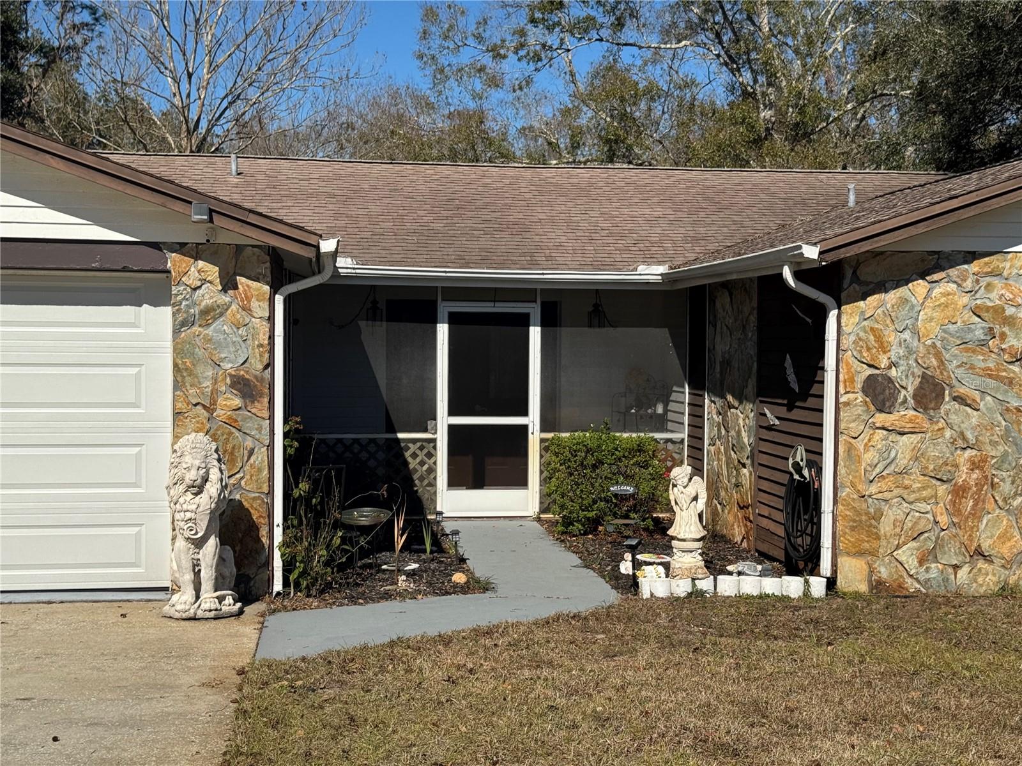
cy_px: 383
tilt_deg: -1.9
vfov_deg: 30.3
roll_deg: +0.7
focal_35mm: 48
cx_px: 511
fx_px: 1417
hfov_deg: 39.7
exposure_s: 1/6410
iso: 64
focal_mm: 6.76
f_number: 1.78
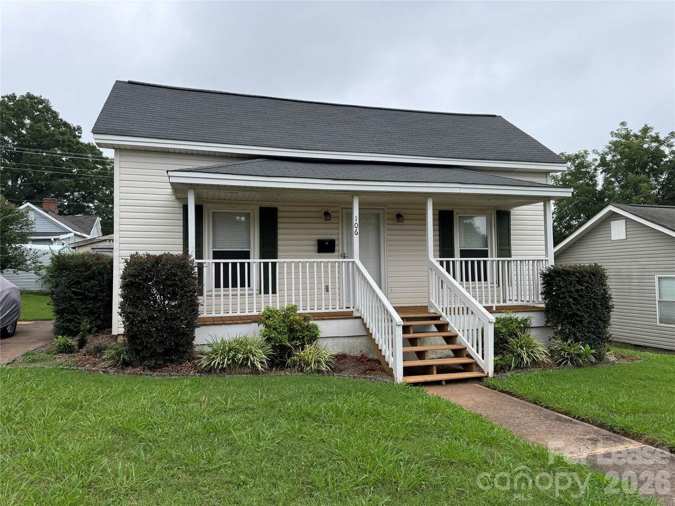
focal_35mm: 24
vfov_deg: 56.8
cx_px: 338
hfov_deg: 71.6
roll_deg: +0.5
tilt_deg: +3.6
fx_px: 468
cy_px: 253
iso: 80
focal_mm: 6.76
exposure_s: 1/577
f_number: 1.78
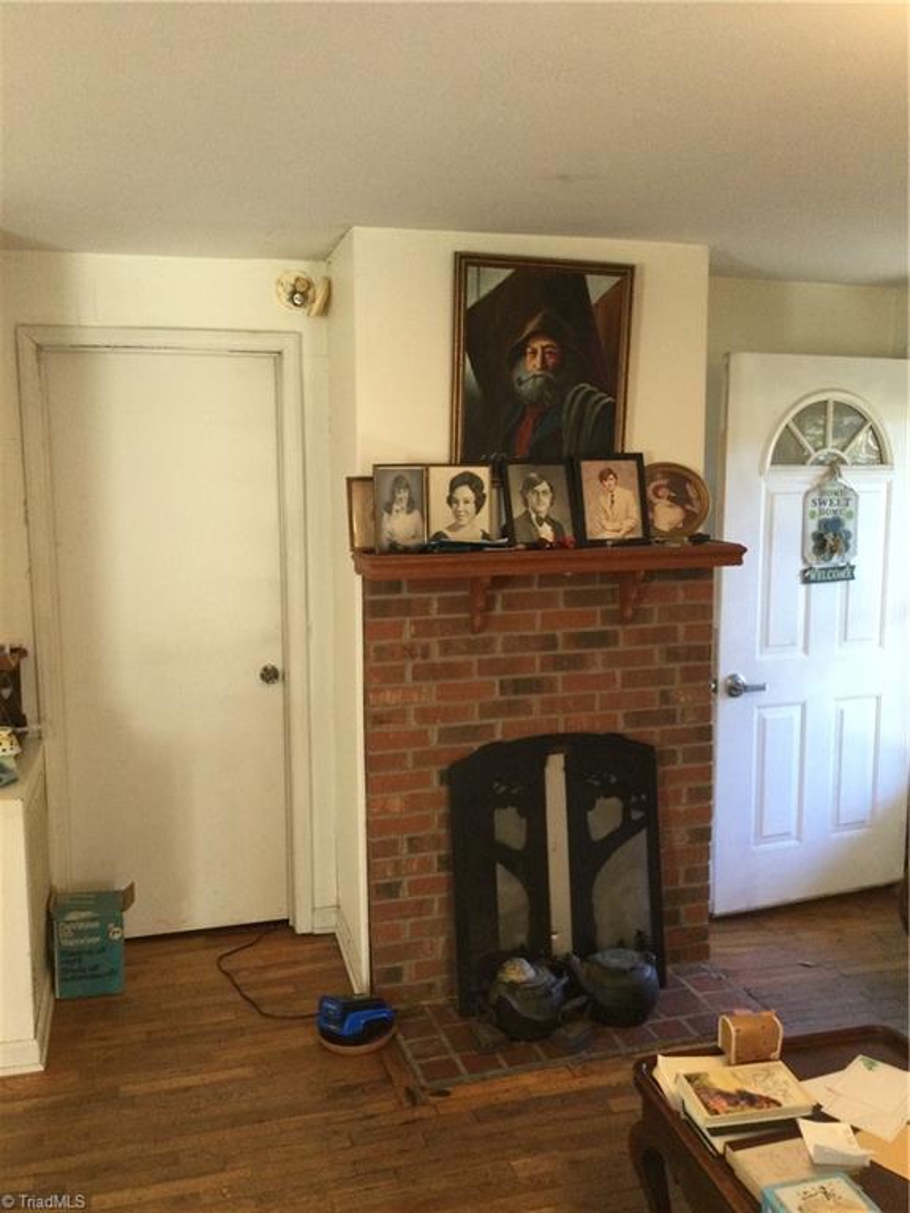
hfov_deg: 45.4
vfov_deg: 58.4
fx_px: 1087
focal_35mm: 31
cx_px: 455
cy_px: 606
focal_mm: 3.3
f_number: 2.4
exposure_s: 1/30
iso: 125
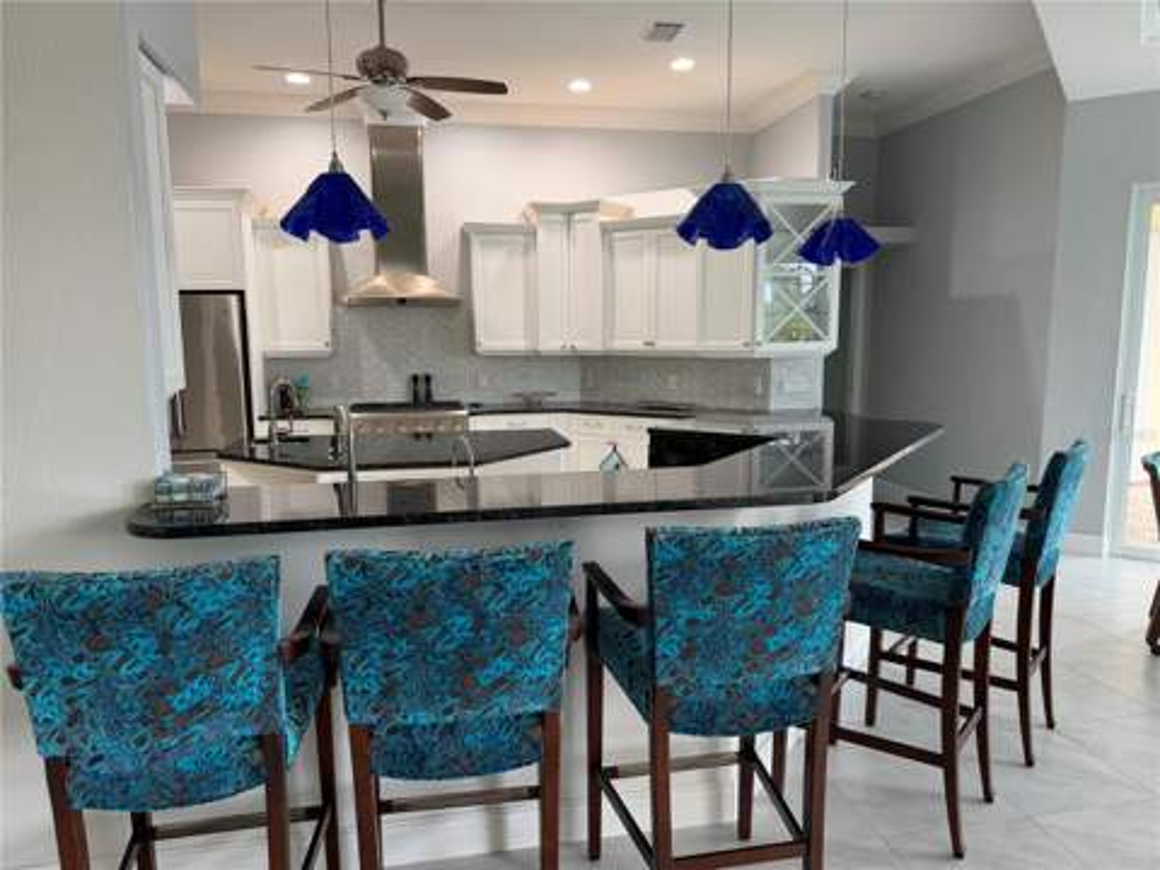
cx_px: 580
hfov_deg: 71.6
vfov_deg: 56.8
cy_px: 435
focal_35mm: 24
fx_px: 804
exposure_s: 1/120
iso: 125
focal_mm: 6.76
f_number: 1.78
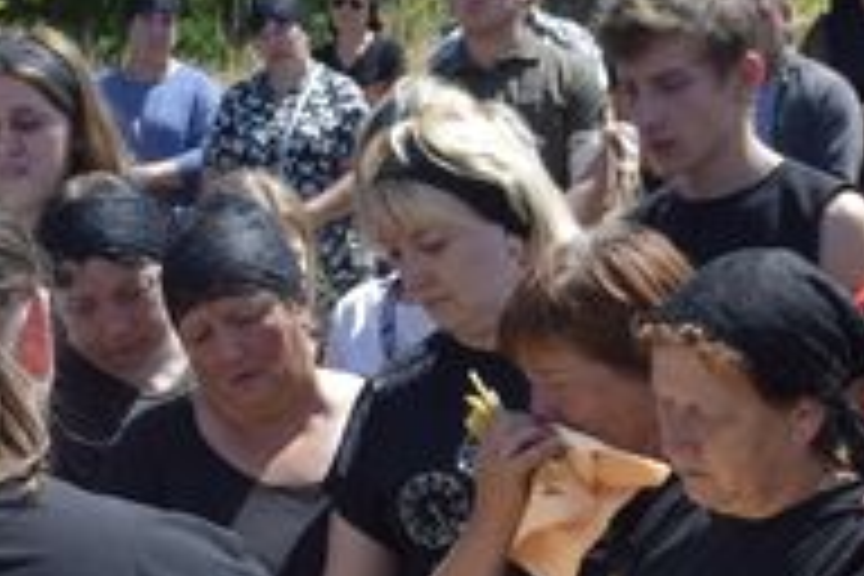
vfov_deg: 8.6
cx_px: 166
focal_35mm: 158
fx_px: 3791
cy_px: 709
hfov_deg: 12.9
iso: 200
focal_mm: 27
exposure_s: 1/320
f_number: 9
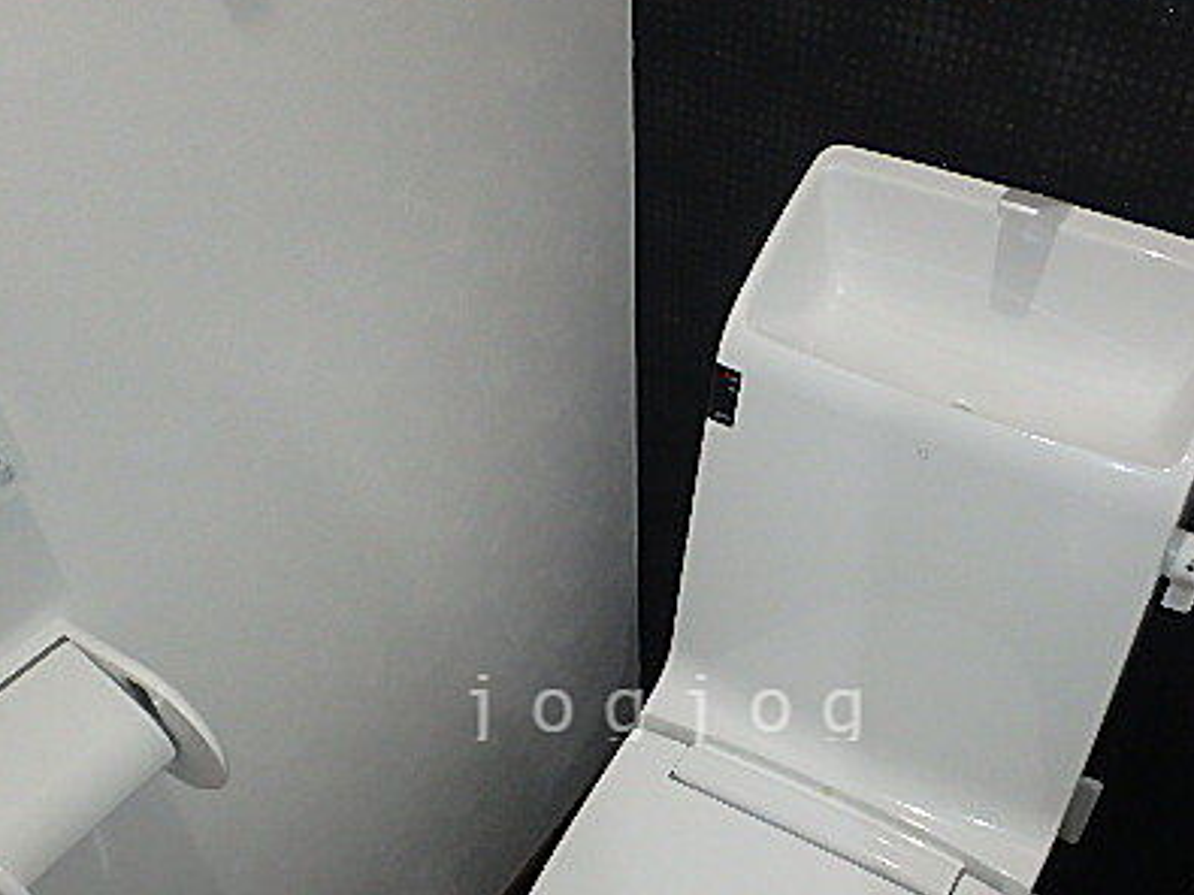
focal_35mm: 34
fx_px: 1172
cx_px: 671
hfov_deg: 53.8
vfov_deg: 40.2
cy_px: 705
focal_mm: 3.7
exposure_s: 1/30
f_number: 3.5
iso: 400
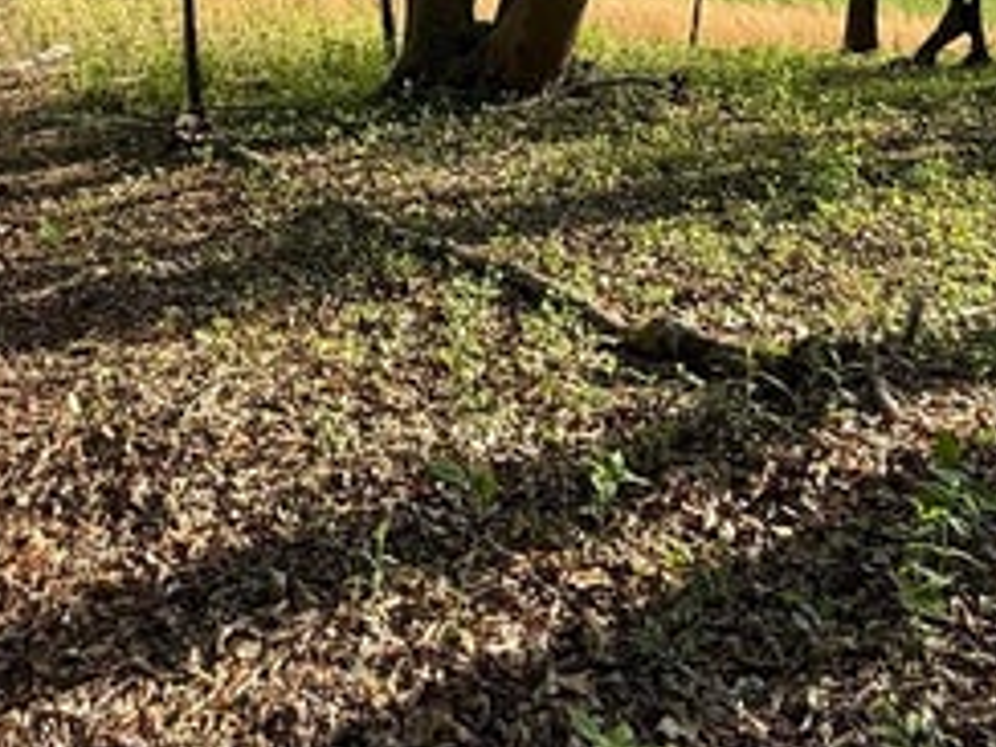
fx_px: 1410
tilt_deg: -10.5
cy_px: -257
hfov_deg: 38.7
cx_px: 378
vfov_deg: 25.1
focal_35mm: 49
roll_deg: -3.9
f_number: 2.2
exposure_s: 1/717
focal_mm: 2.22
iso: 64
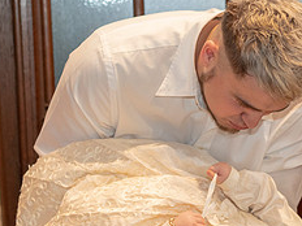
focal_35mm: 132
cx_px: 286
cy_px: 151
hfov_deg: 14.7
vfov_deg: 11.2
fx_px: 1152
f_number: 4
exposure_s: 1/160
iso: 3200
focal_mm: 55
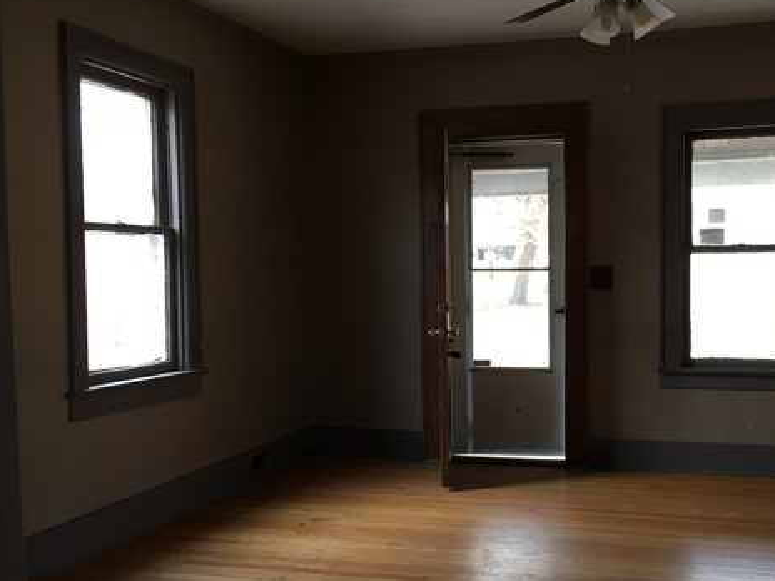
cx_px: 503
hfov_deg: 46.2
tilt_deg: -1.6
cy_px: 322
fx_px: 896
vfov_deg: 35.9
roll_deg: -0.2
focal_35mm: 40
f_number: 2.2
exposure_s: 1/15
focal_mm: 4.15
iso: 25
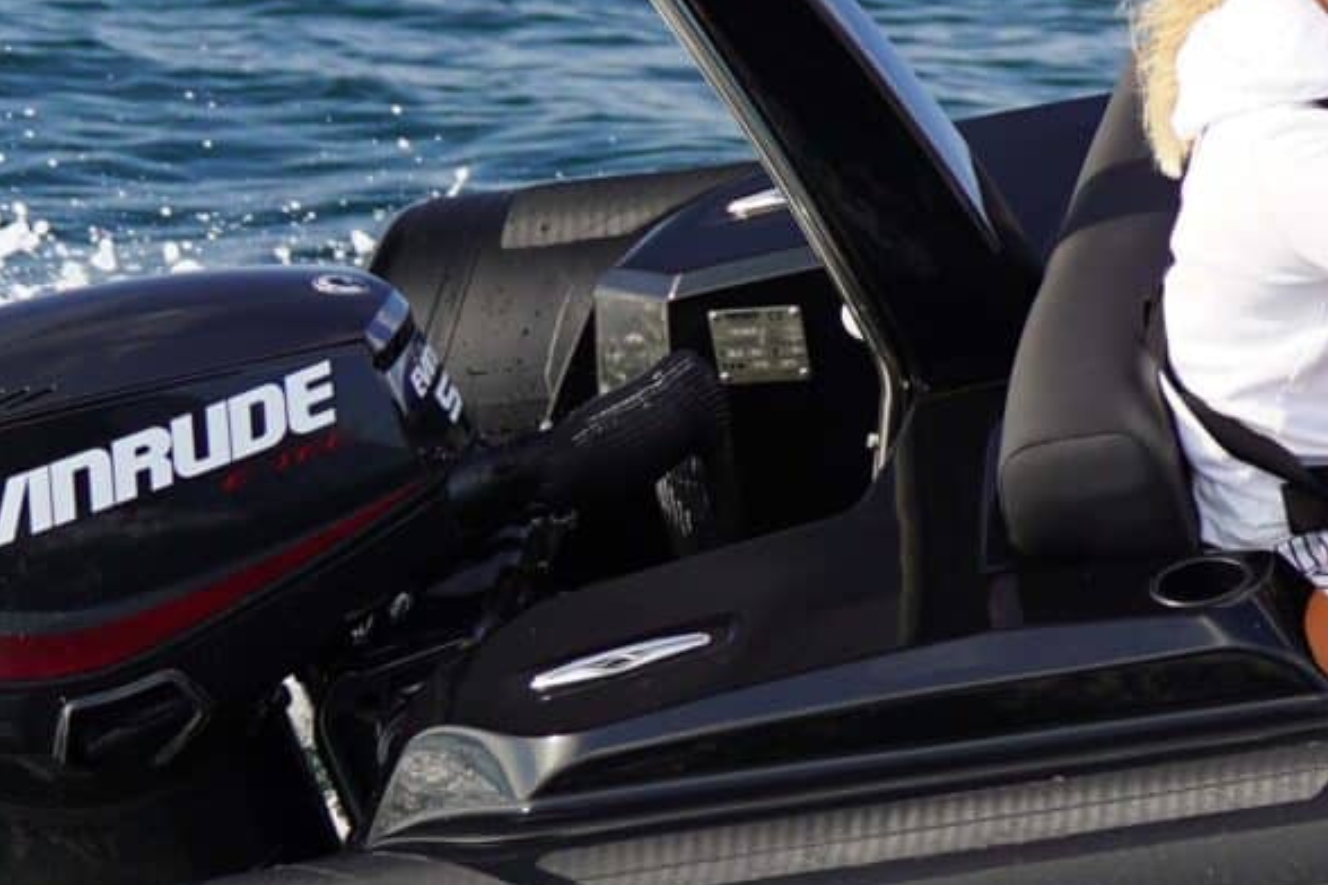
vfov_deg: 7.5
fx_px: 6750
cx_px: 2414
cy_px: 279
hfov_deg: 10.5
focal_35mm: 183
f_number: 2.8
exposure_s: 1/800
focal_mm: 42
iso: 200
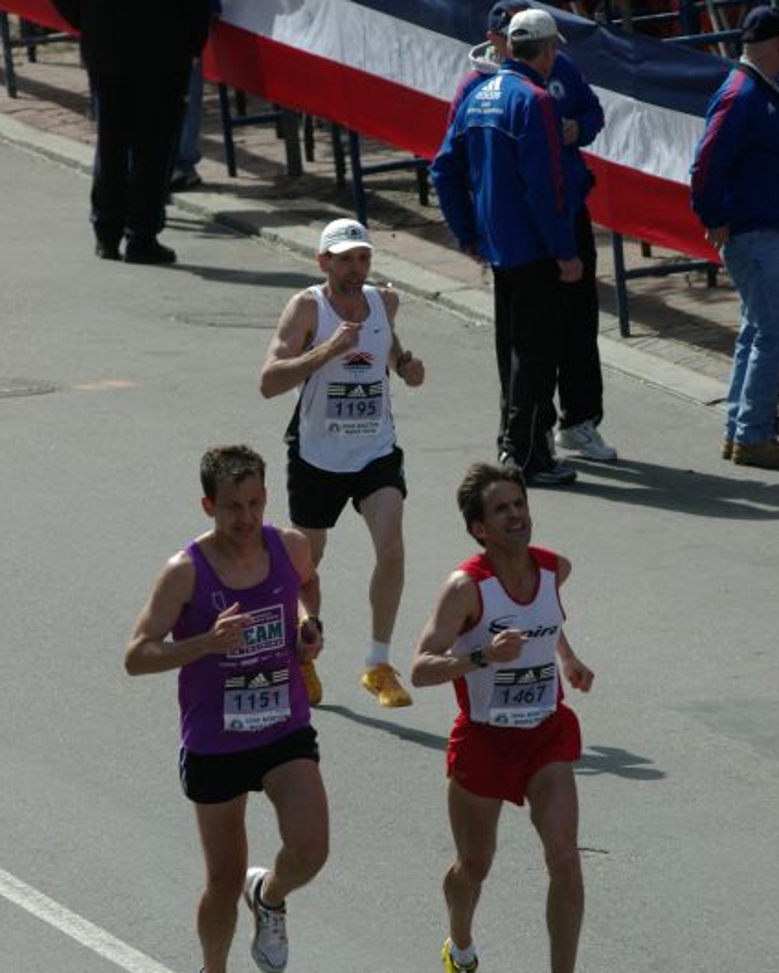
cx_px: 390
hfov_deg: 3.4
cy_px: 556
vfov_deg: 4.2
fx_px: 13228
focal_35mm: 459
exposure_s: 1/500
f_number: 9
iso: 400
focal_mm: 270
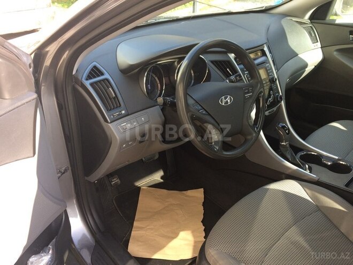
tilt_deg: -32.0
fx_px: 296
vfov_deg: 48.2
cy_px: 132
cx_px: 176
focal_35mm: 29
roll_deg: -1.4
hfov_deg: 61.7
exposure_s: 1/100
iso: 50
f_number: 2.2
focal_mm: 4.15
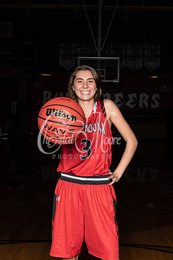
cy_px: 130
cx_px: 86
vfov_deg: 28.8
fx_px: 505
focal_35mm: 70
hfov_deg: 19.5
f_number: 14
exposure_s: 1/200
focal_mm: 70
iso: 320
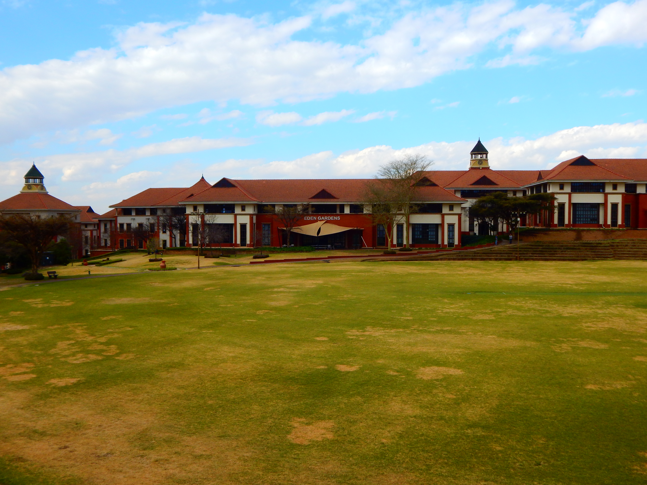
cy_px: 242
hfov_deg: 54.0
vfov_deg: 41.8
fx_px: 635
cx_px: 324
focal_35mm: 34
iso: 125
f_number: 3.3
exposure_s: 1/800
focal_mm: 6.1
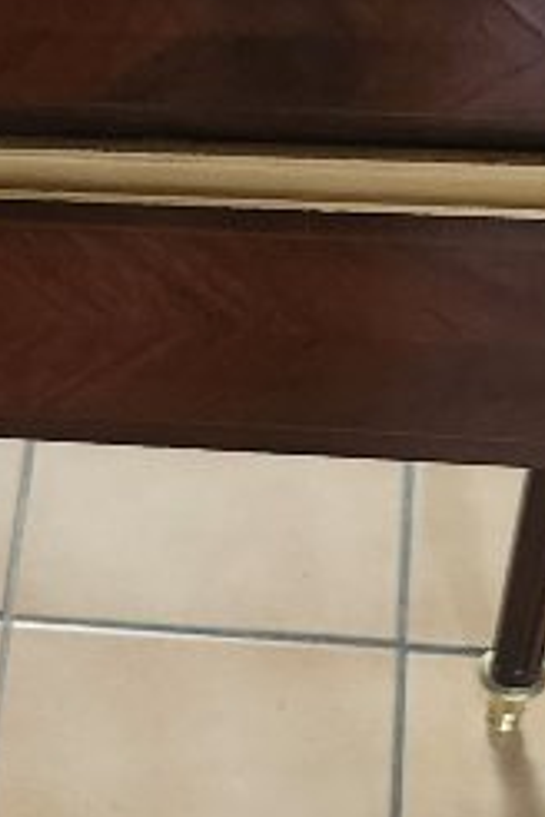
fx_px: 2770
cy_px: 684
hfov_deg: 10.9
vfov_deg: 16.6
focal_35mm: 122
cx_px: -249
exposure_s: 1/120
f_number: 1.8
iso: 800
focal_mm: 5
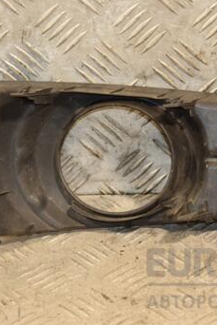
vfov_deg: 12.6
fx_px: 1474
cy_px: 136
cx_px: 128
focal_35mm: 163
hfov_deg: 8.4
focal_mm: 62
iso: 800
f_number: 5.3
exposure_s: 1/100
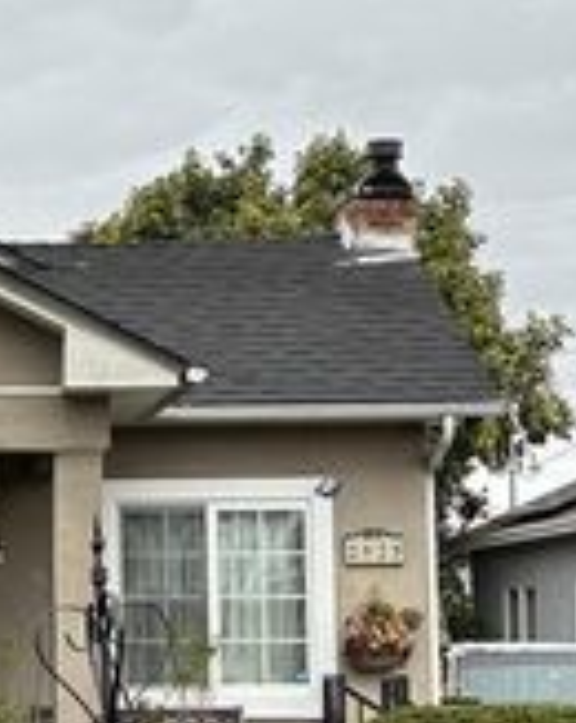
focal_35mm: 92
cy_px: 528
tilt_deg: +4.1
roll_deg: -0.9
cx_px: -164
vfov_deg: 20.7
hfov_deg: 15.9
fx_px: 1964
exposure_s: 1/724
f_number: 1.78
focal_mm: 6.86
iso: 80
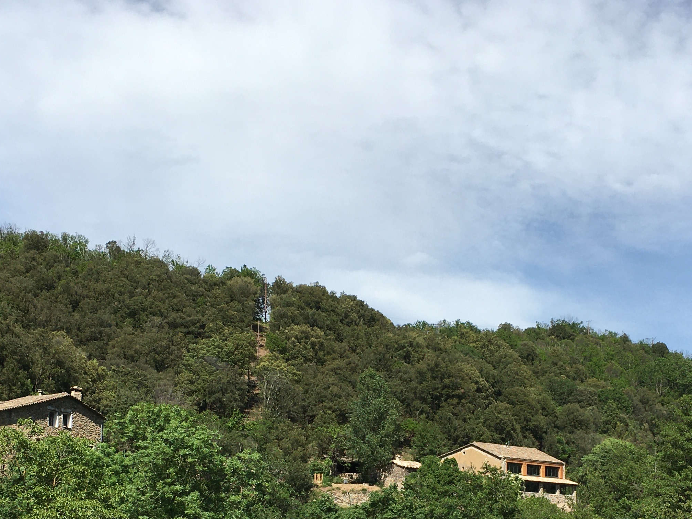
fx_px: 1159
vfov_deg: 24.4
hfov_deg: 33.2
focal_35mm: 58
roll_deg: -1.0
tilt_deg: +5.3
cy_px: 481
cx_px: 391
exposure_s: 1/1923
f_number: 2.2
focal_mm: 4.15
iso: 25
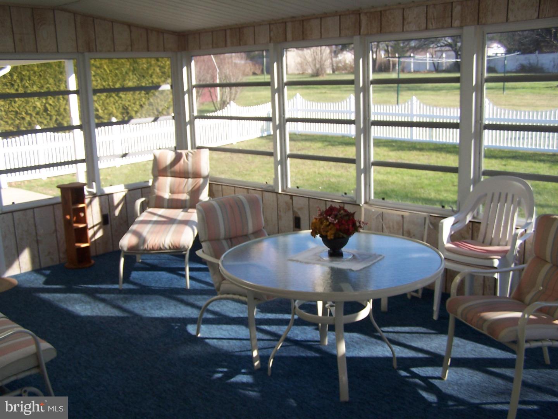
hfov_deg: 49.0
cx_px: 279
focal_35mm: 38
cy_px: 210
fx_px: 613
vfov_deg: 37.7
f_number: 2.8
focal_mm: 6.3
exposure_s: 1/125
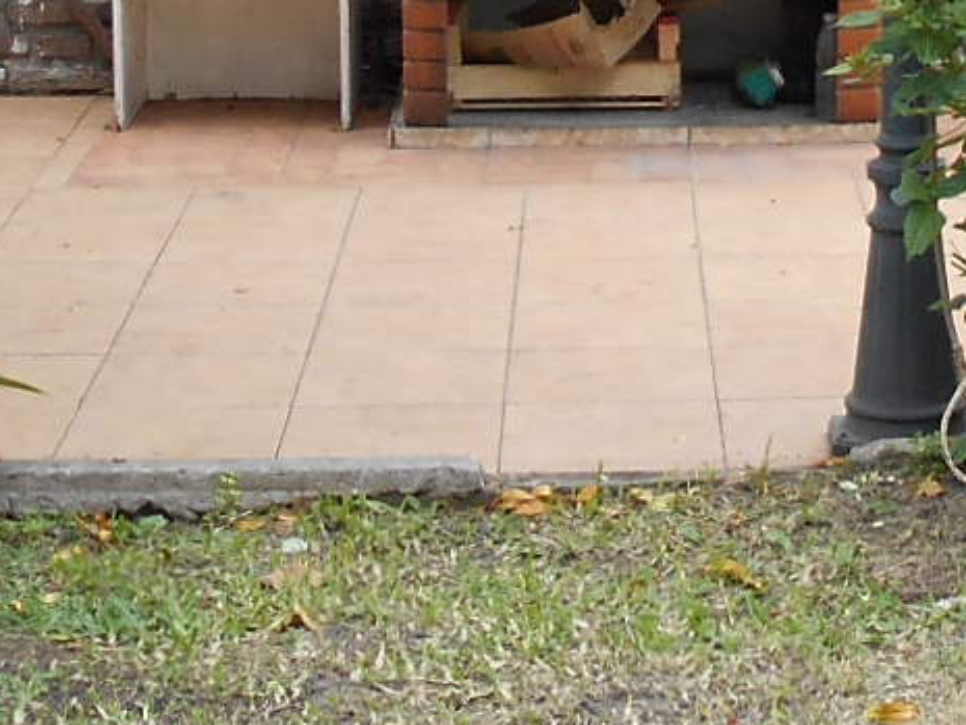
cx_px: 702
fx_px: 3545
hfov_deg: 15.5
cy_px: -158
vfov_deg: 11.4
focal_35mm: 127
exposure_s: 1/125
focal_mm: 4.6
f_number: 3.2
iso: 80
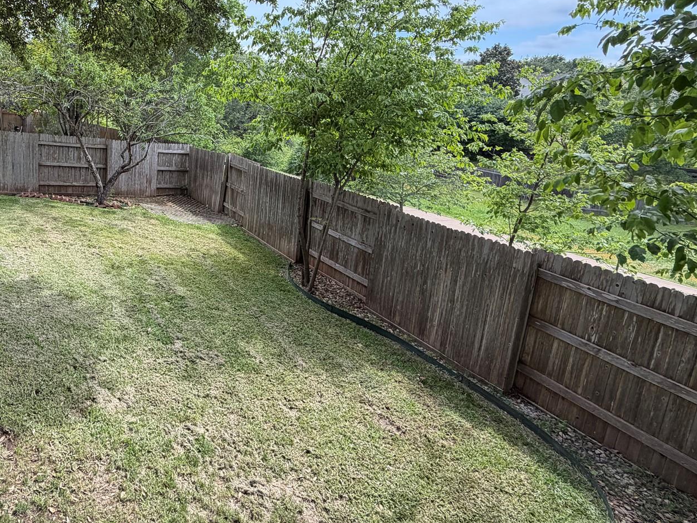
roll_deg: -1.9
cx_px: 178
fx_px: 463
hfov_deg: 69.3
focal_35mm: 23
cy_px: 180
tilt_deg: -10.0
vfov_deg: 57.7
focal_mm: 2.22
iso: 64
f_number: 2.2
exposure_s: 1/433
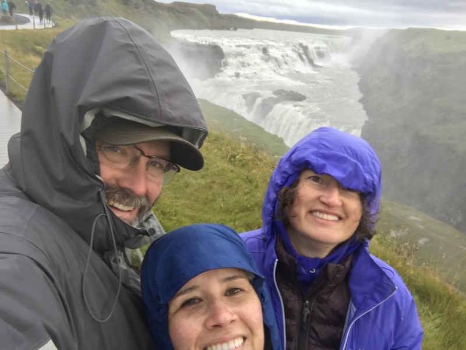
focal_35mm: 32
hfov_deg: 56.8
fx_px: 431
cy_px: 175
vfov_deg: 44.2
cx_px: 233
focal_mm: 2.87
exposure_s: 1/100
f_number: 2.2
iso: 32
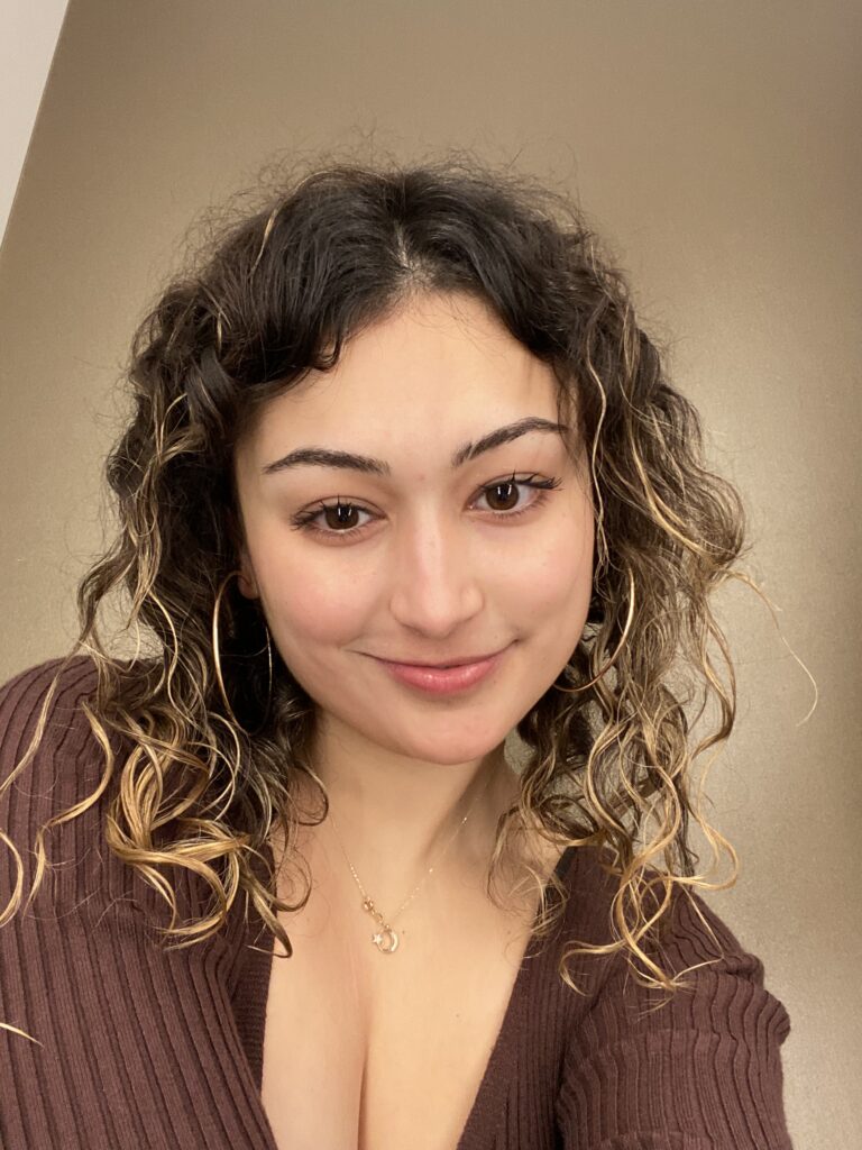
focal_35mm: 30
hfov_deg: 46.8
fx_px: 996
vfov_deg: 60.0
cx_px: 431
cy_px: 575
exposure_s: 1/60
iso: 160
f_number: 2.2
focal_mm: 2.71
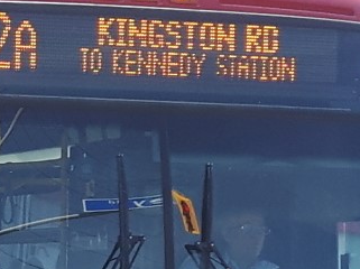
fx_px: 1028
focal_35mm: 99
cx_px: -44
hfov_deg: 19.0
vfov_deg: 14.5
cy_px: 316
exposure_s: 1/535
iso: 40
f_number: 1.9
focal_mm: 3.7
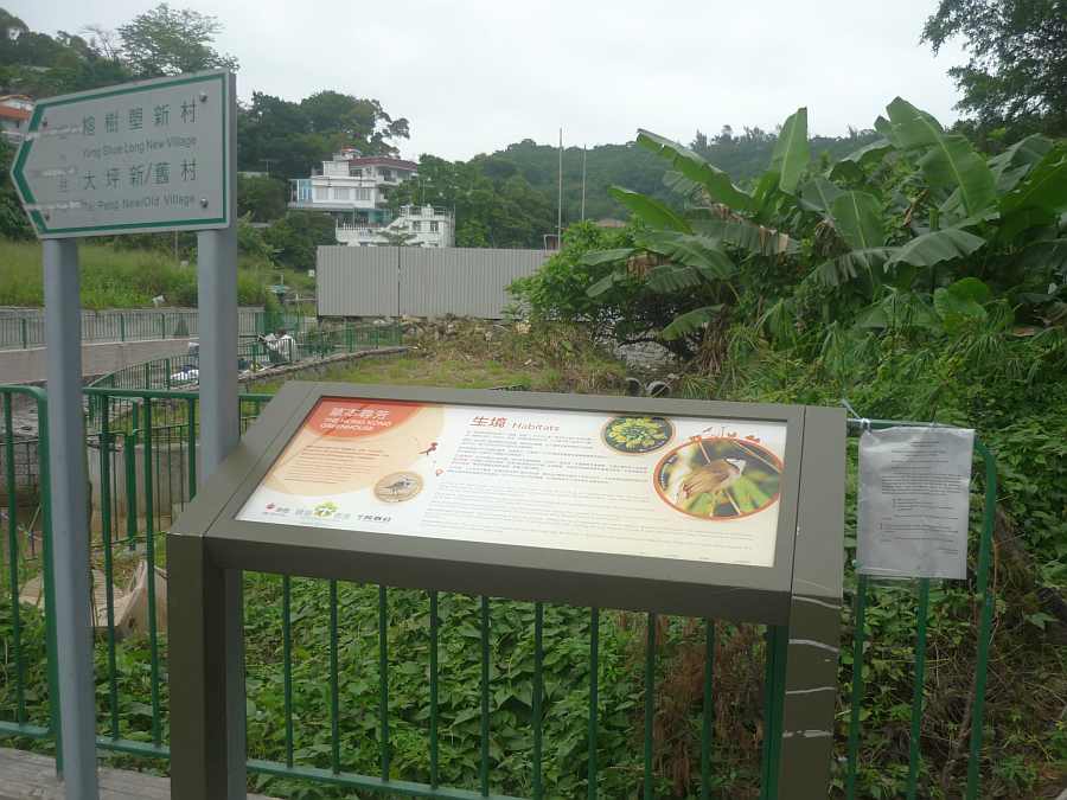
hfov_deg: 55.4
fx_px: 1017
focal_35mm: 33
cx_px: 534
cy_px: 400
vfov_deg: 42.9
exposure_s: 1/250
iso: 100
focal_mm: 5.5
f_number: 2.8
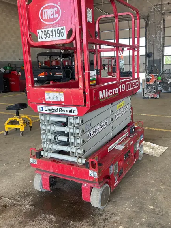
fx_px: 218
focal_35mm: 33
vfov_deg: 55.3
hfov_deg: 42.6
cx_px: 108
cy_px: 103
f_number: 1.5
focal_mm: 5.7
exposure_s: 1/171
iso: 50
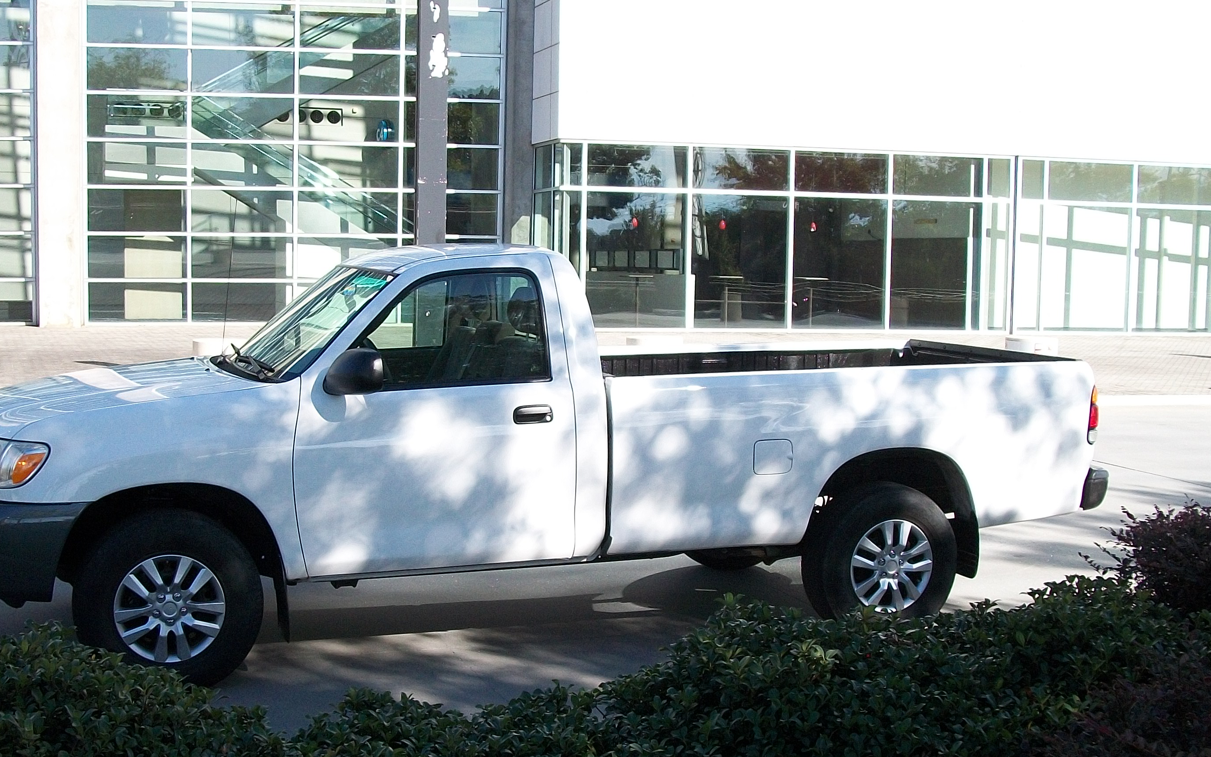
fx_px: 1419
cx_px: 516
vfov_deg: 29.8
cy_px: 411
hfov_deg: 46.1
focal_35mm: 43
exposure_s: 1/500
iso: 80
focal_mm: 5.7
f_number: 2.9
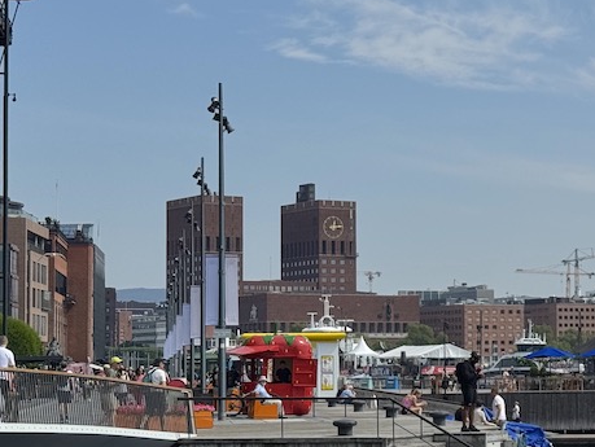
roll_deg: +0.5
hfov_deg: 17.7
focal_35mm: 107
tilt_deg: +3.1
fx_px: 1841
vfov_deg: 13.9
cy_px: 242
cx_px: 653
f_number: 1.78
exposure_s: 1/7937
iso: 64
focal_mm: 6.76
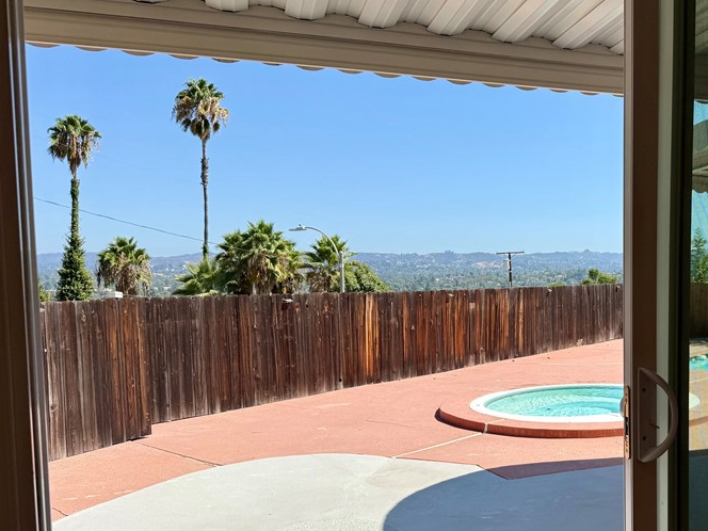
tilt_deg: -3.5
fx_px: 757
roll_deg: +0.1
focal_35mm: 37
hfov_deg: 48.0
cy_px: 329
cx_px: 542
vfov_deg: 38.4
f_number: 1.78
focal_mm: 6.76
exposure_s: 1/4405
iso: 80
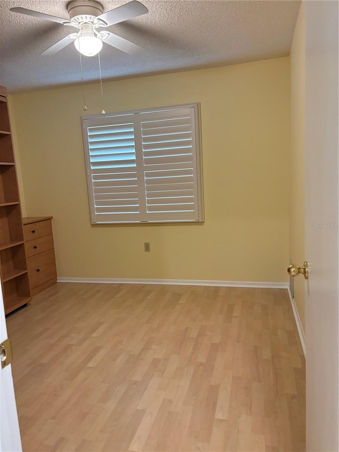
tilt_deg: -7.0
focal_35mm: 26
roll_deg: +4.8
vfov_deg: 67.3
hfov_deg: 53.1
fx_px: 339
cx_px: 170
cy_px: 226
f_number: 1.6
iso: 320
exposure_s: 1/60
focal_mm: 5.96
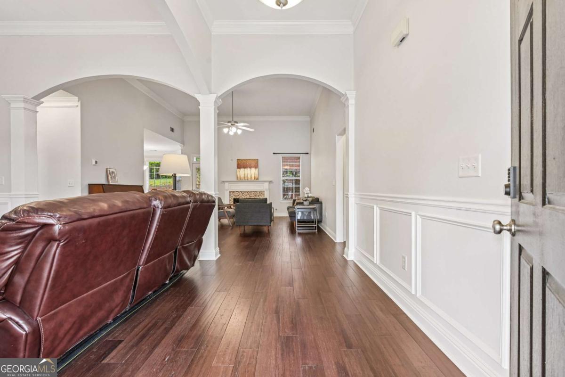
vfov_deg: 73.7
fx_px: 251
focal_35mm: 16
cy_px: 188
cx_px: 282
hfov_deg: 96.7
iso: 400
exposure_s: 1/15
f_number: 8
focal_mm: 16
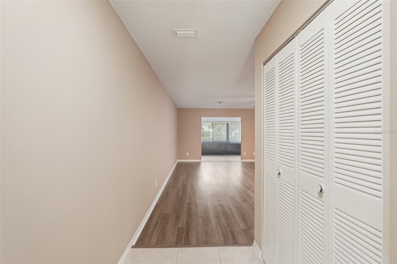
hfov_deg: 96.7
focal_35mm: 16
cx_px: 198
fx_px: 176
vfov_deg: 73.7
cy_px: 132
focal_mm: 16
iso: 400
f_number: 8
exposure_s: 1/6
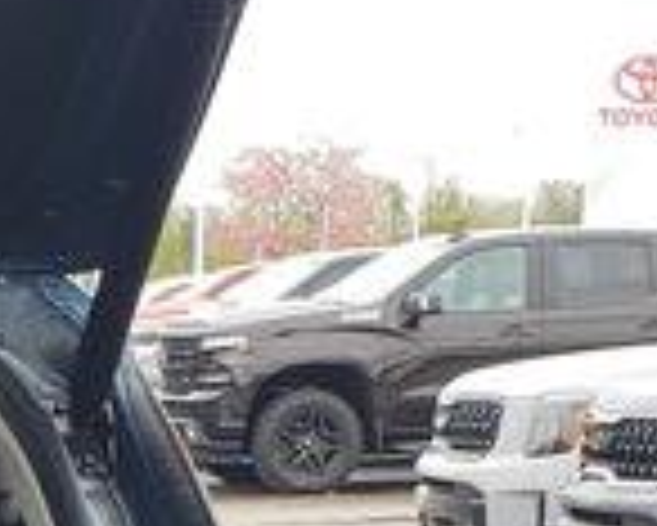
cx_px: -531
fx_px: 2160
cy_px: 1007
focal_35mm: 111
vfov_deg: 12.5
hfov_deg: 15.0
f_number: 2.4
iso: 50
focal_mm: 4.3
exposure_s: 1/119
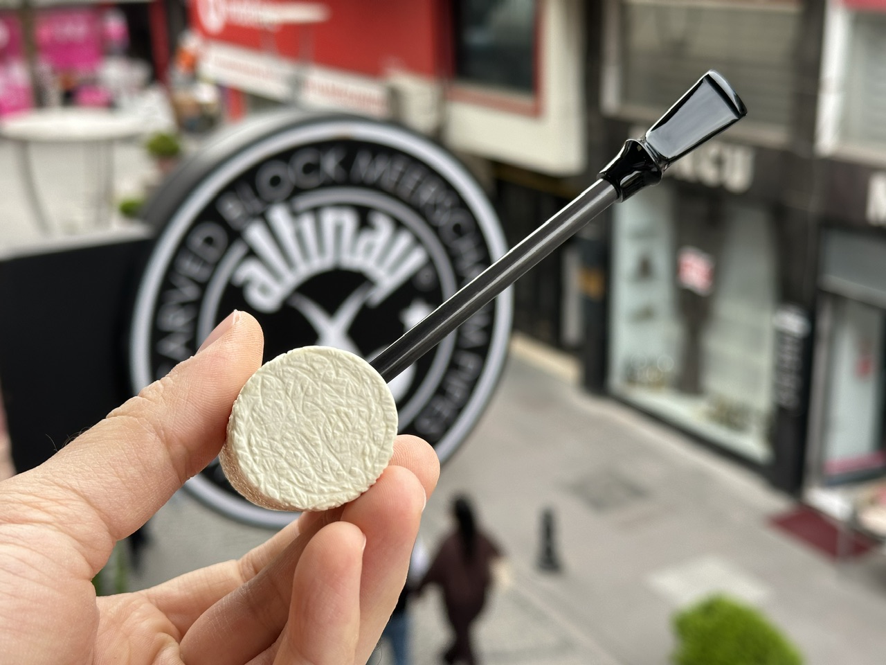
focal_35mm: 48
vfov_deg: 30.3
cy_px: 332
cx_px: 443
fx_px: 1229
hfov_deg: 39.7
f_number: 1.78
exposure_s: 1/830
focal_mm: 6.86
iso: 64
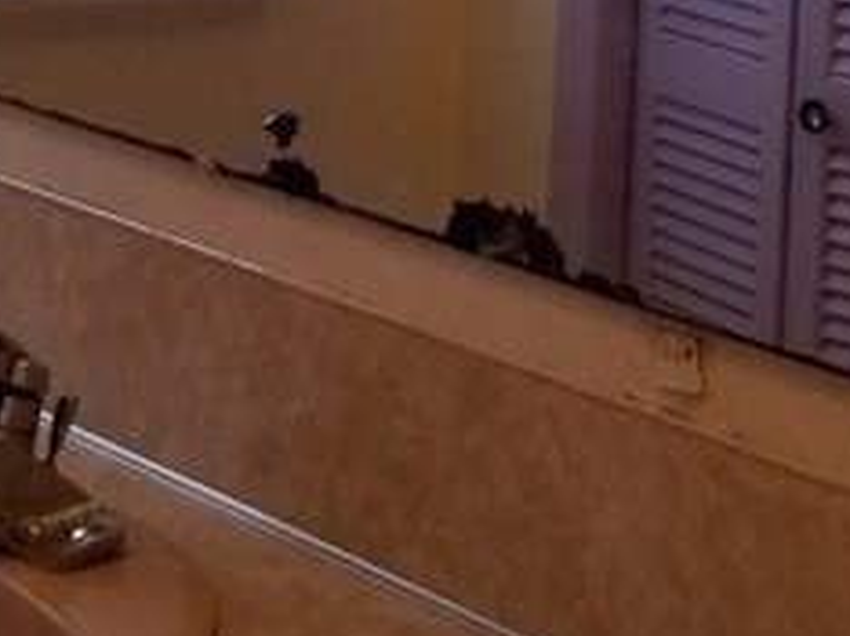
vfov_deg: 12.2
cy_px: -389
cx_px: 552
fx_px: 2796
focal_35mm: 114
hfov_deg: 17.2
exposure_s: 1/60
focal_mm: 4.25
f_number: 1.7
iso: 80
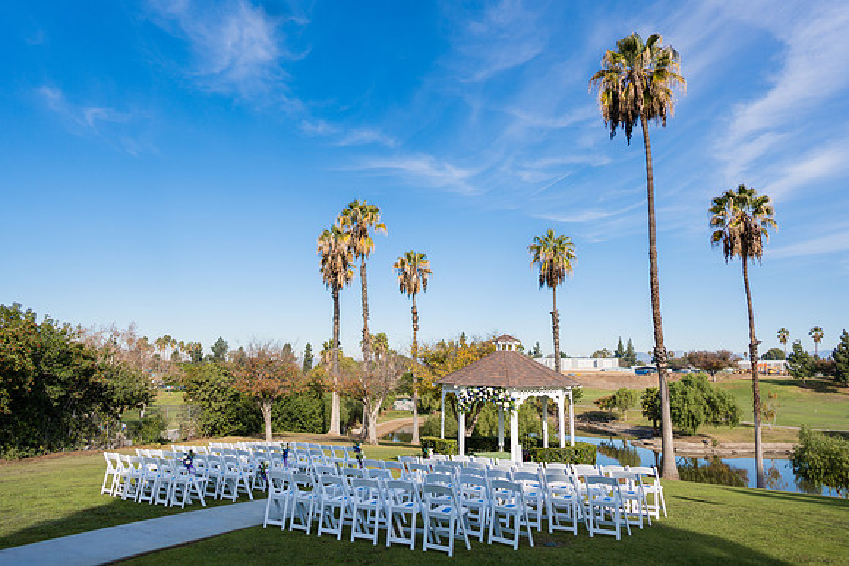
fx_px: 566
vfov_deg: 53.2
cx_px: 424
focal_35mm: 24
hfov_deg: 73.7
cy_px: 283
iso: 100
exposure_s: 1/8000
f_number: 1.4
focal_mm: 24
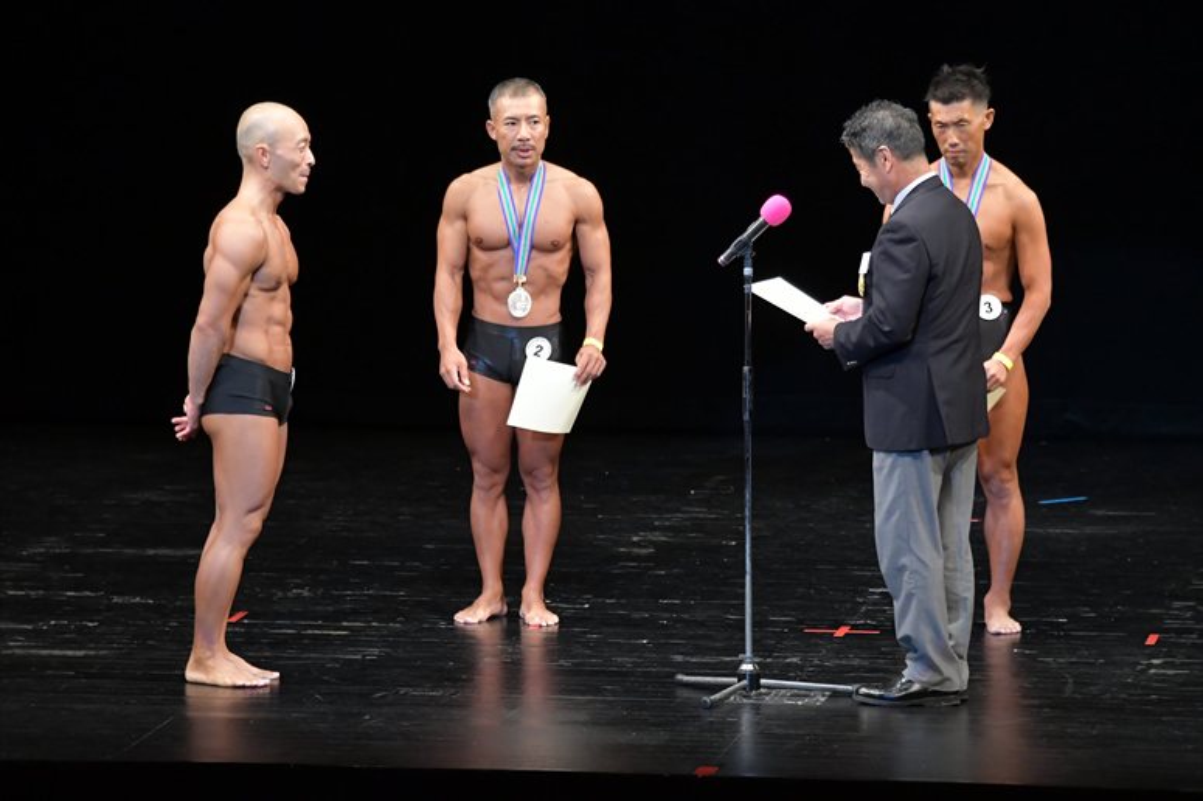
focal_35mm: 240
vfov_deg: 5.7
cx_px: 602
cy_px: 400
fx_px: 8016
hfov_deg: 8.6
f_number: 5.6
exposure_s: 1/400
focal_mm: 160
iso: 3200
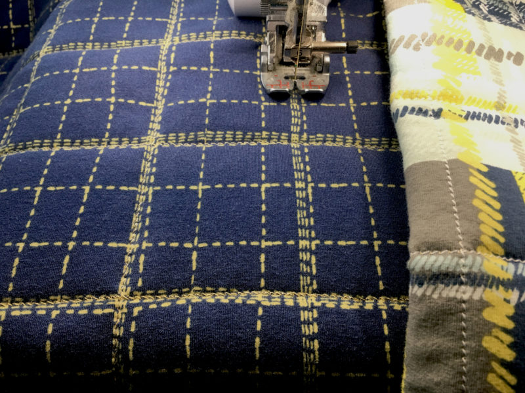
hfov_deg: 61.7
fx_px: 440
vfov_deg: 48.2
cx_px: 262
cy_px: 196
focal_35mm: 29
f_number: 2.2
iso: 32
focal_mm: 4.15
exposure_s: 1/30
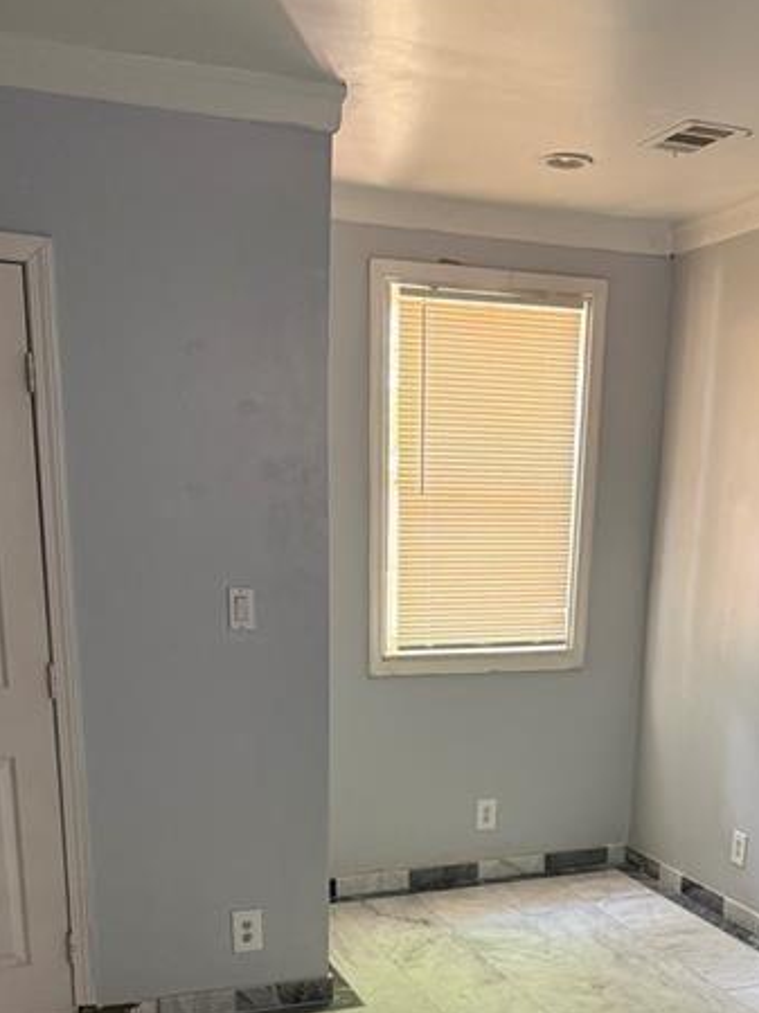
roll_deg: -1.6
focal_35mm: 41
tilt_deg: -16.3
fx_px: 1200
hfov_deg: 34.9
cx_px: 484
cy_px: 842
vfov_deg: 43.2
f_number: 1.78
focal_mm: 6.76
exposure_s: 1/60
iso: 400
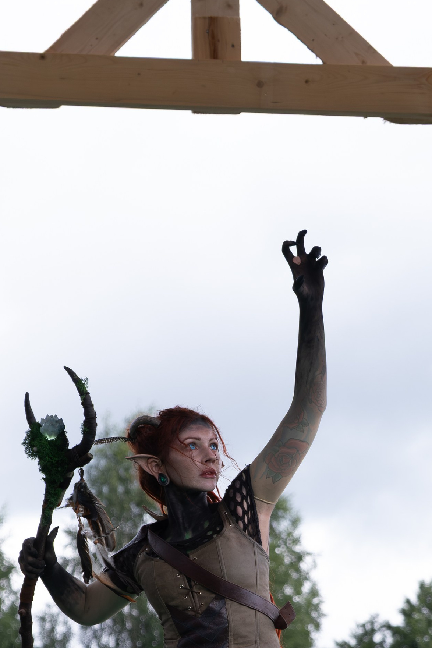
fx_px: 3258
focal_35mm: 181
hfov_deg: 7.6
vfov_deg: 11.3
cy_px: 603
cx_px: 203
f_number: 3.6
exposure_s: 1/1250
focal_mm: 55
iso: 500
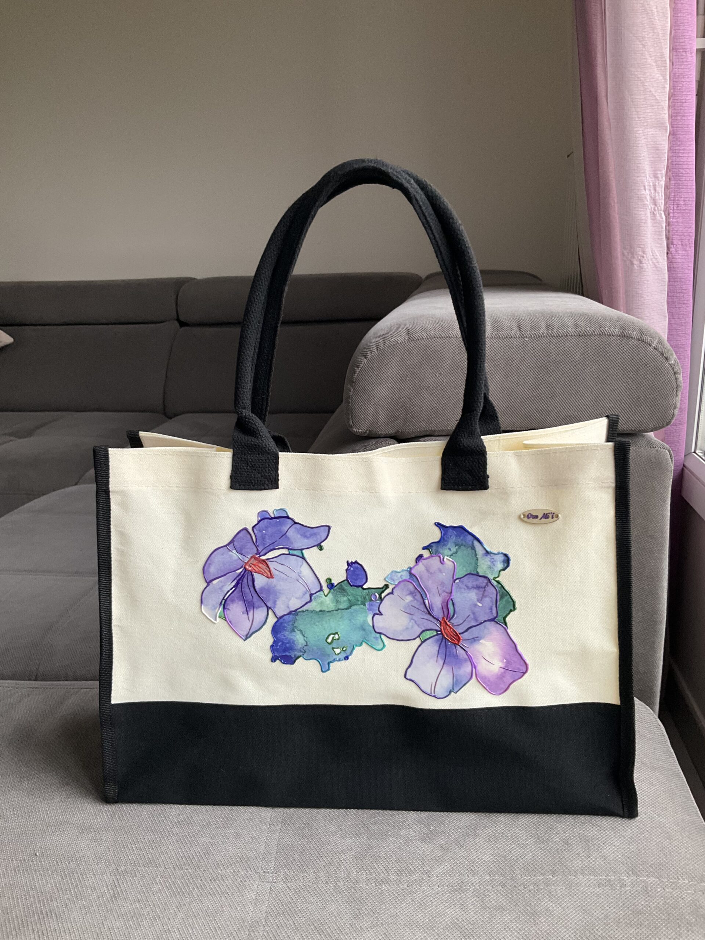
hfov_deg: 48.2
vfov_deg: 61.7
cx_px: 352
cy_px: 470
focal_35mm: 29
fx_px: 787
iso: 100
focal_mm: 3
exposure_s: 1/60
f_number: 1.8
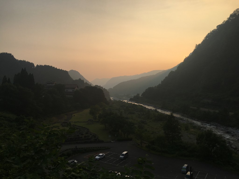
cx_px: 120
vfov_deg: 48.2
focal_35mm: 29
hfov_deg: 61.7
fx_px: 200
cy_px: 90
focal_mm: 4.15
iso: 25
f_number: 2.2
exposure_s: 1/1479
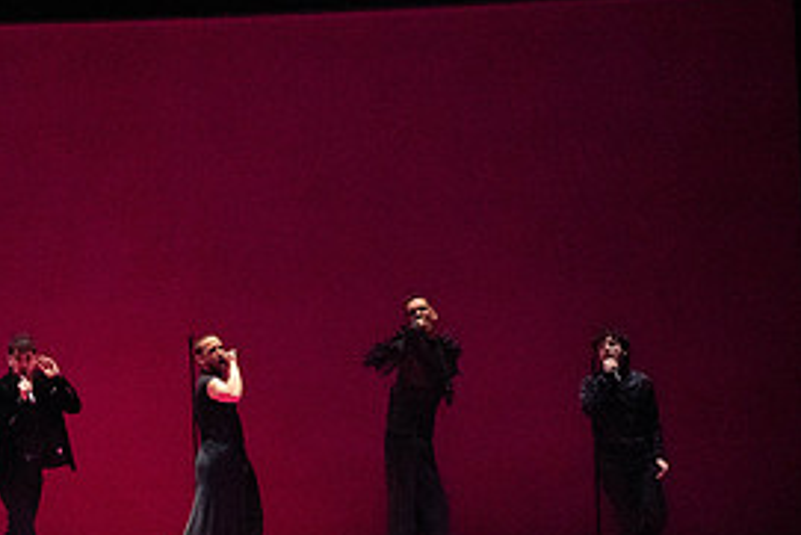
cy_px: 253
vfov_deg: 4.9
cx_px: -50
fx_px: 6189
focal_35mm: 278
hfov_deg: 7.4
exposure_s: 1/400
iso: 25600
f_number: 9
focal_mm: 130
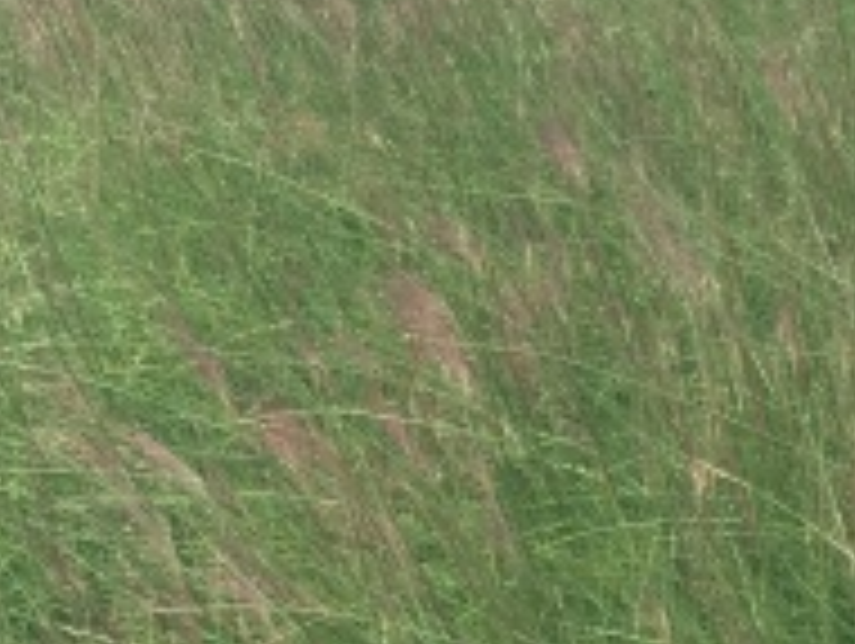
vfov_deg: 12.0
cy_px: 703
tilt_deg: -26.1
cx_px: 540
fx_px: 3017
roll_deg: +0.7
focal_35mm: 122
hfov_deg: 16.1
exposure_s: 1/920
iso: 32
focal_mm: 4.15
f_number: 2.2
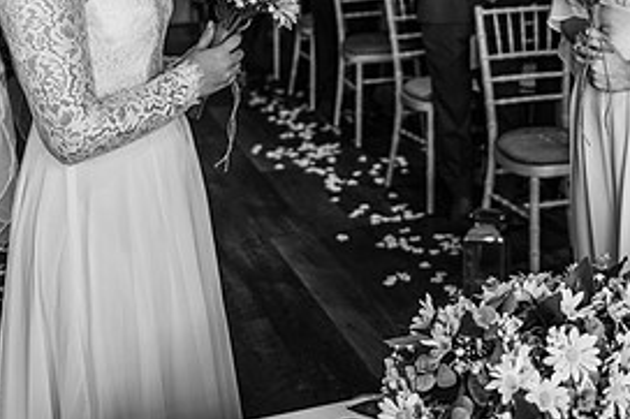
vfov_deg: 20.6
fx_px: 1119
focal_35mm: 64
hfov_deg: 31.2
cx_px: 415
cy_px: 14
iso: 640
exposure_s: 1/200
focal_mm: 30
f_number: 2.8
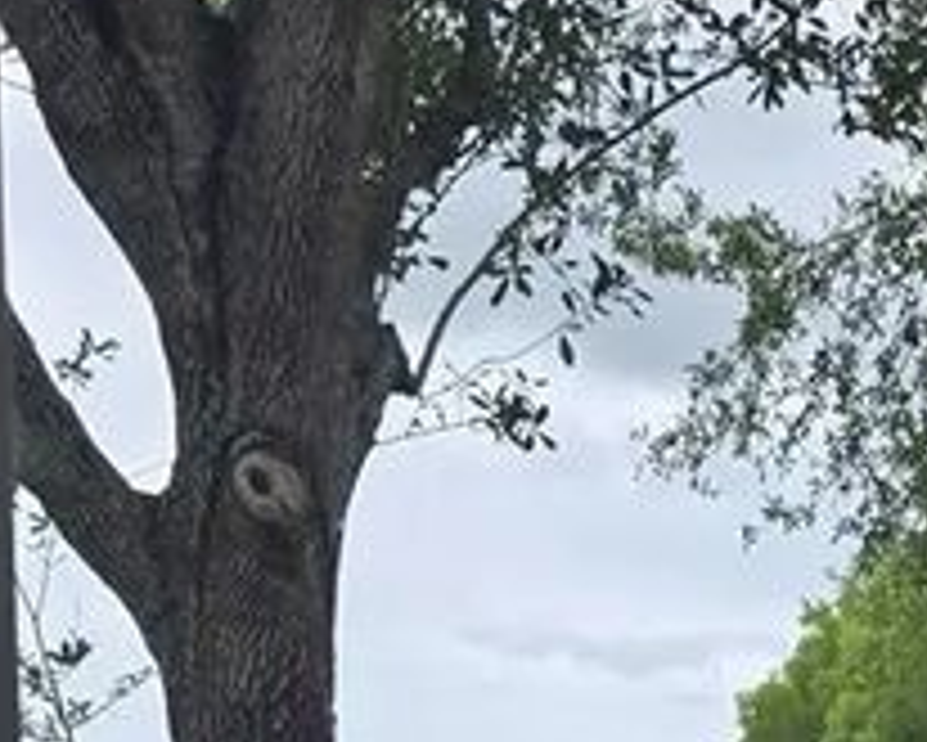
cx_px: 842
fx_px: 2553
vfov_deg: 13.4
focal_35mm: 93
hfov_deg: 20.2
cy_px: 1635
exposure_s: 1/854
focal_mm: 5.4
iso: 25
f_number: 1.8
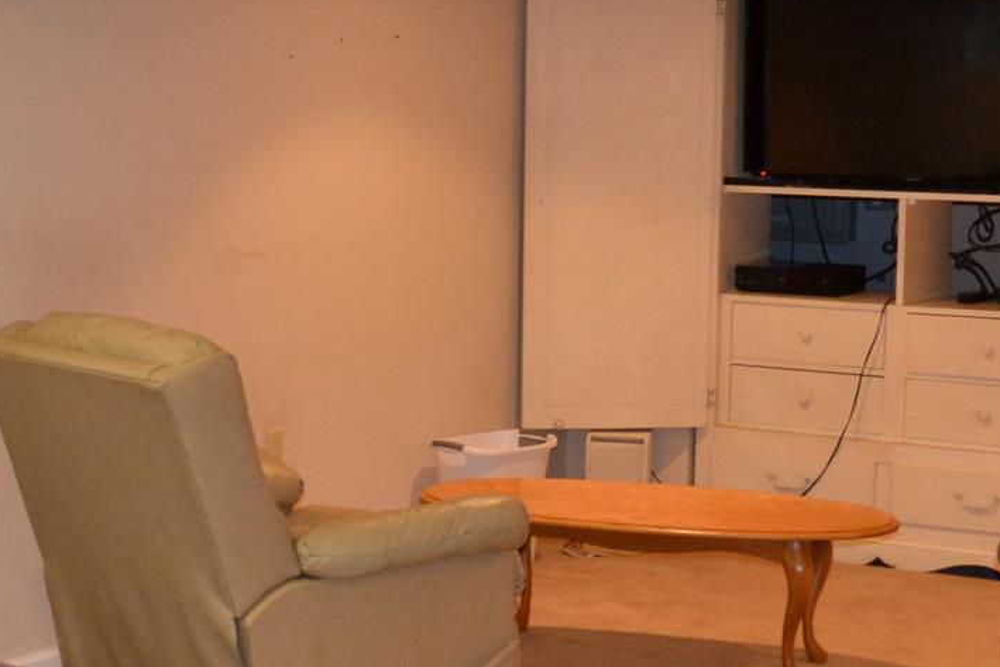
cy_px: 414
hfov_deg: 26.0
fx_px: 2167
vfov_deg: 17.5
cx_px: 444
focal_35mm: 78
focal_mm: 18
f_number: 3.5
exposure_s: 1/60
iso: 1100
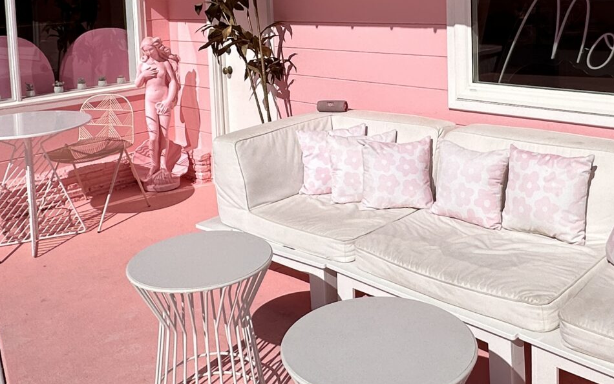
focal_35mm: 40
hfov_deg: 49.2
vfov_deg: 30.6
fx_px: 669
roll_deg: +2.1
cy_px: 39
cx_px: 326
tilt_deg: -5.1
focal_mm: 2.22
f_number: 2.2
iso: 40
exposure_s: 1/7813
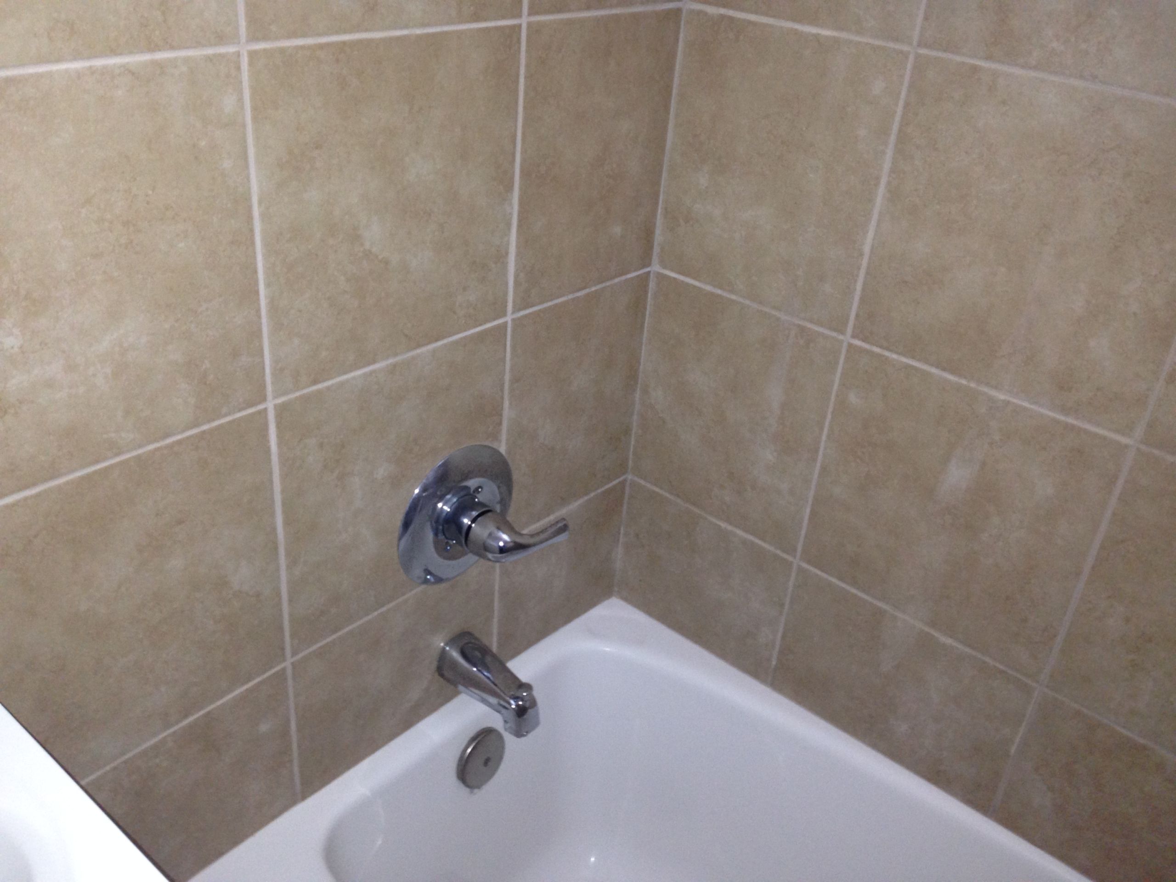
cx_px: 588
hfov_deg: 55.4
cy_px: 441
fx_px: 1121
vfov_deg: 42.9
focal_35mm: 33
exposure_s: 1/16
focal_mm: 4.12
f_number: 2.4
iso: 160
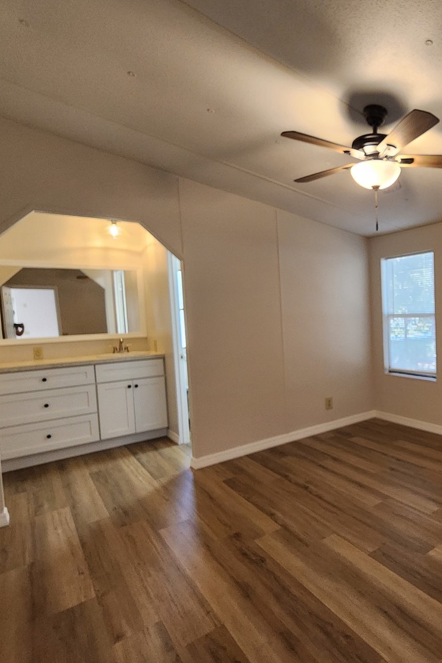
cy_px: 334
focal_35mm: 19
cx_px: 376
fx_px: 350
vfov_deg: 86.9
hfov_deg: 57.8
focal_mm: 2.2
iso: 250
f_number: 2.2
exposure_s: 1/60
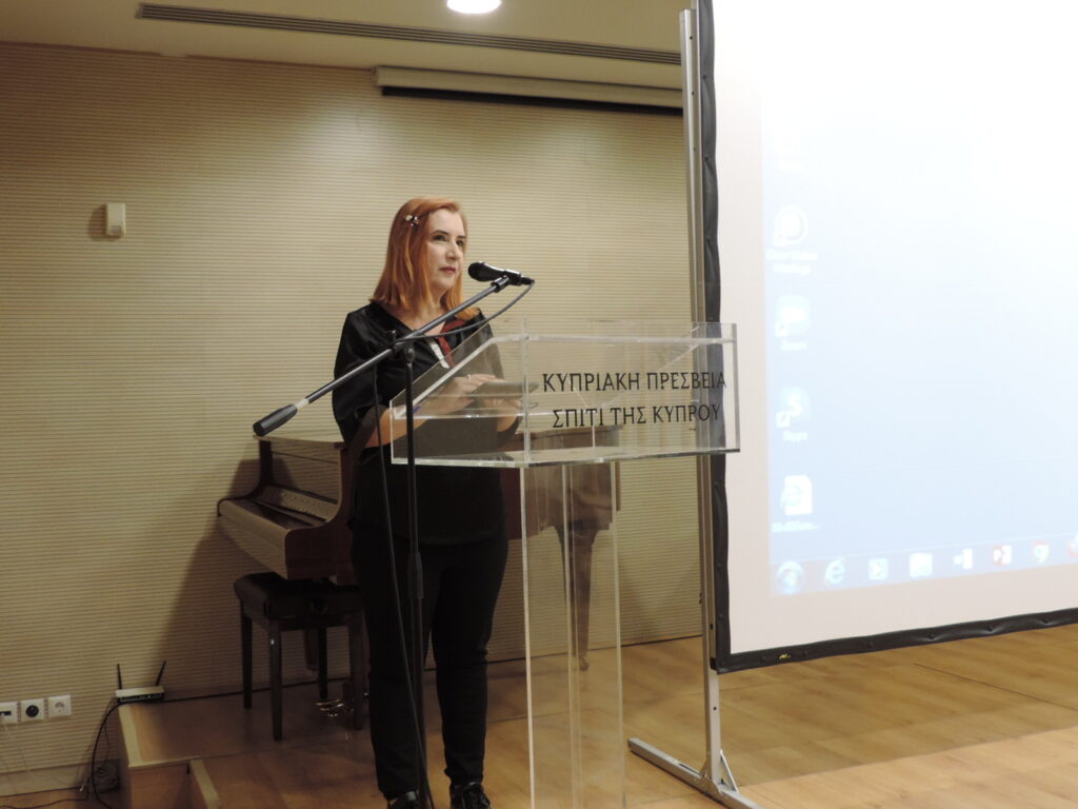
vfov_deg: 36.0
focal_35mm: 40
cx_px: 539
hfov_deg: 46.8
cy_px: 404
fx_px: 1246
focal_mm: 7.1
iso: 400
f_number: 3.3
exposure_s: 1/20
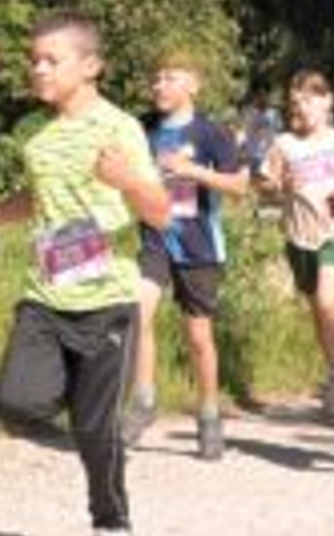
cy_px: 212
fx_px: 3135
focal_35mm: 215
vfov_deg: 9.8
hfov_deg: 6.1
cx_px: 221
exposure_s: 1/400
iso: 800
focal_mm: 70
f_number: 16
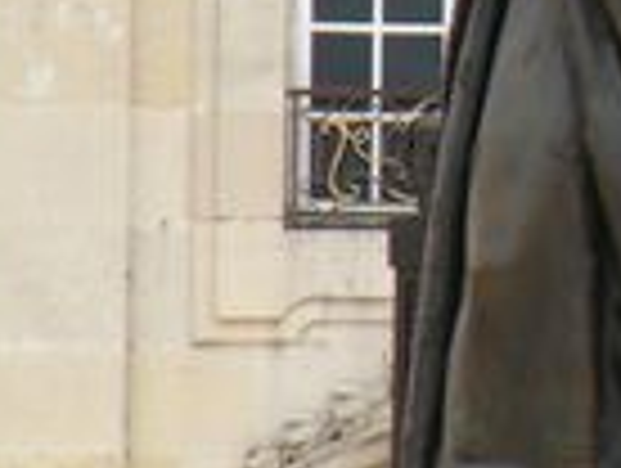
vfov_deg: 1.2
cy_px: 79
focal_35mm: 1246
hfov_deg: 1.6
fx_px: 22392
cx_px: 738
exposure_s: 1/180
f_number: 4.5
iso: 64
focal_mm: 59.6
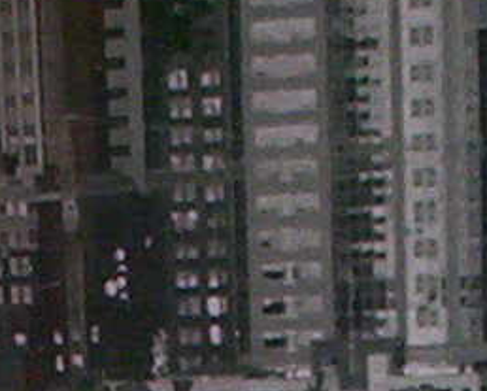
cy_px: 1150
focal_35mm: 235
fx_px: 3391
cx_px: 72
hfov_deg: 8.2
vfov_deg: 6.1
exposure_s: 1/60
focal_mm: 4.99
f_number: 4.5
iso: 140
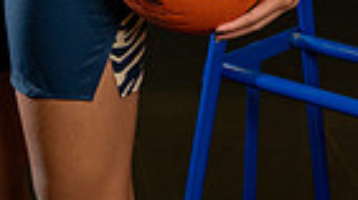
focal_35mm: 177
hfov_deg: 12.1
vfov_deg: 6.5
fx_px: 1679
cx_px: 56
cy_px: -296
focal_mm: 53
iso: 800
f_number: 7.1
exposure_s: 1/250
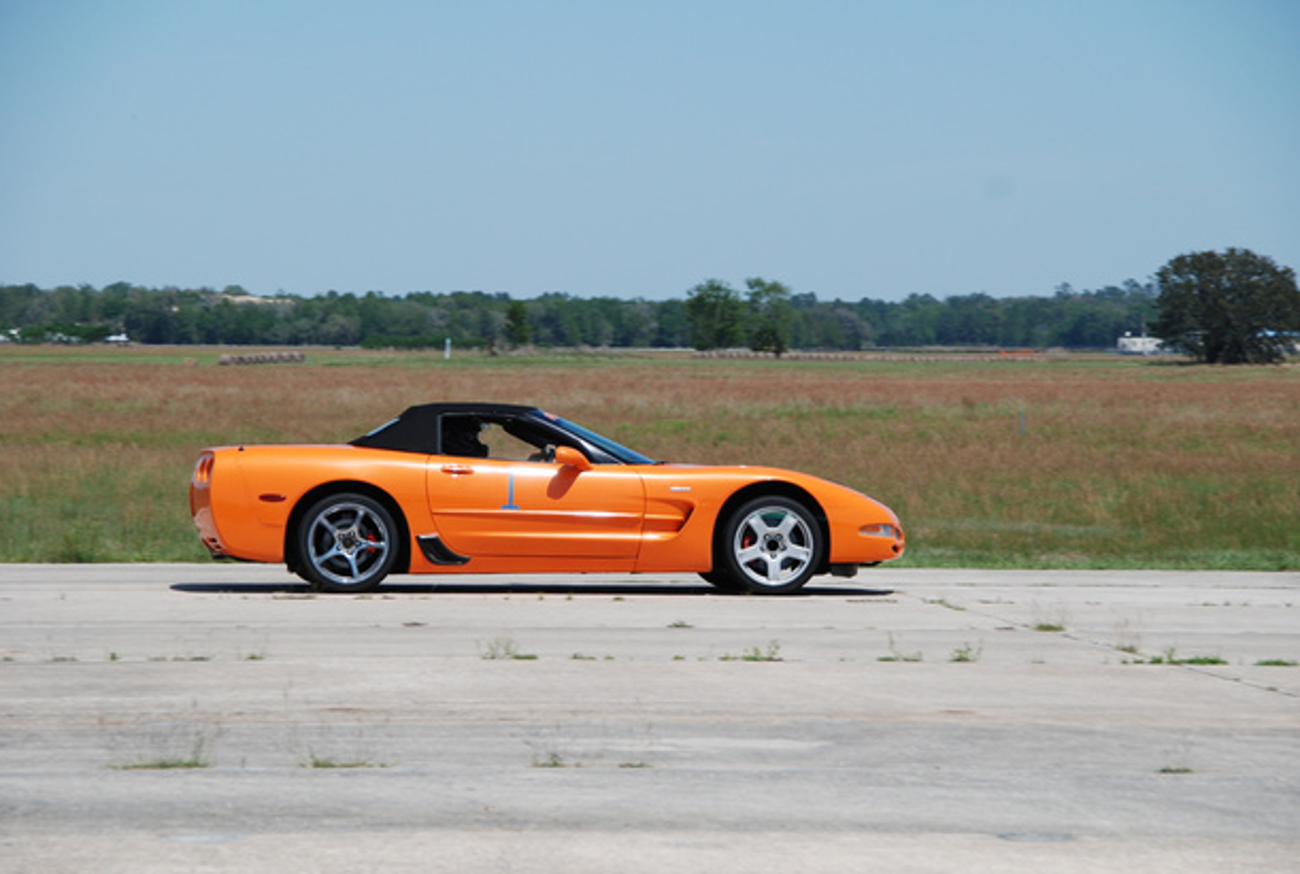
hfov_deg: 13.0
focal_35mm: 157
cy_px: 440
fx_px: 5685
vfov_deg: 8.8
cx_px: 670
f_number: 7.1
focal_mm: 100
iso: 200
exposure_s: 1/800
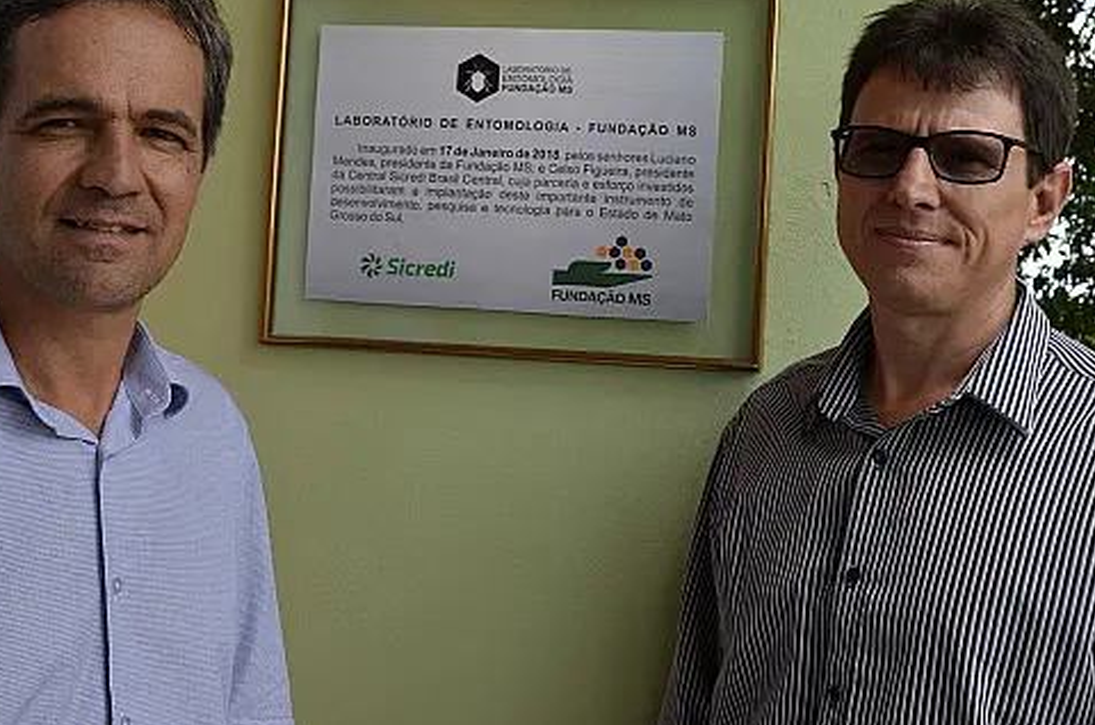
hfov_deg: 41.2
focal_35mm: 48
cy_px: 255
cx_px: 513
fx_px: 1457
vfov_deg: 27.8
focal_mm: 24
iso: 200
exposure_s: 1/200
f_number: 7.1
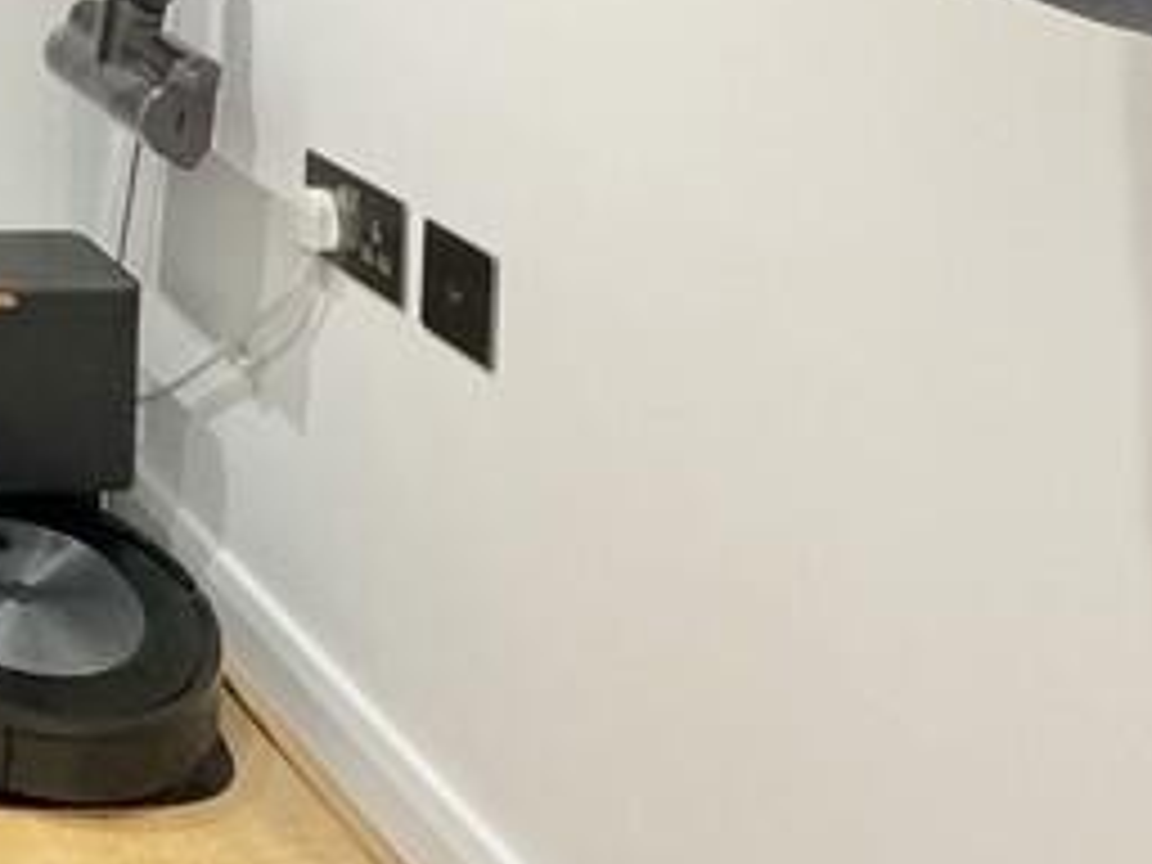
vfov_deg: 22.7
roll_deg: -0.2
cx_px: -648
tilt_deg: -3.2
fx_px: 1864
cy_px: -320
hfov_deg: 24.8
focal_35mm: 56
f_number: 2.2
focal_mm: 2.22
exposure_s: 1/50
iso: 250
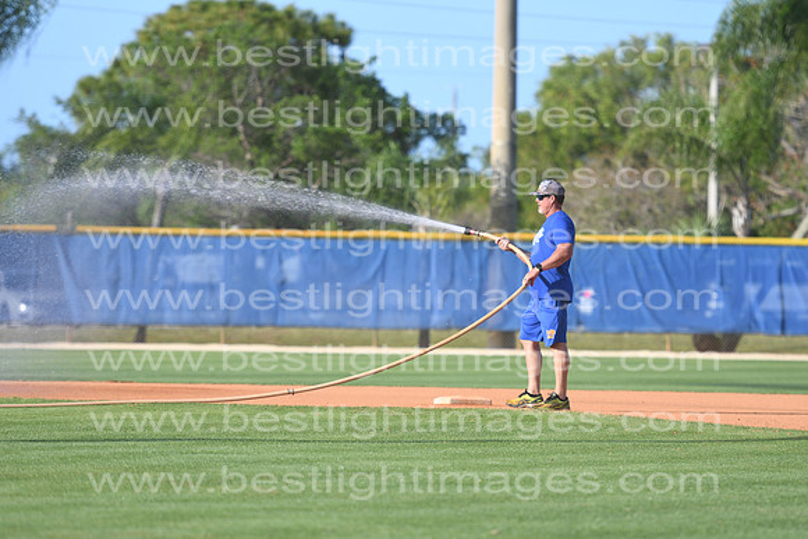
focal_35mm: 262
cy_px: 270
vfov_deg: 5.2
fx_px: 5893
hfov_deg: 7.8
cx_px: 404
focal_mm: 175
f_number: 2.8
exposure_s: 1/1250
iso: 100
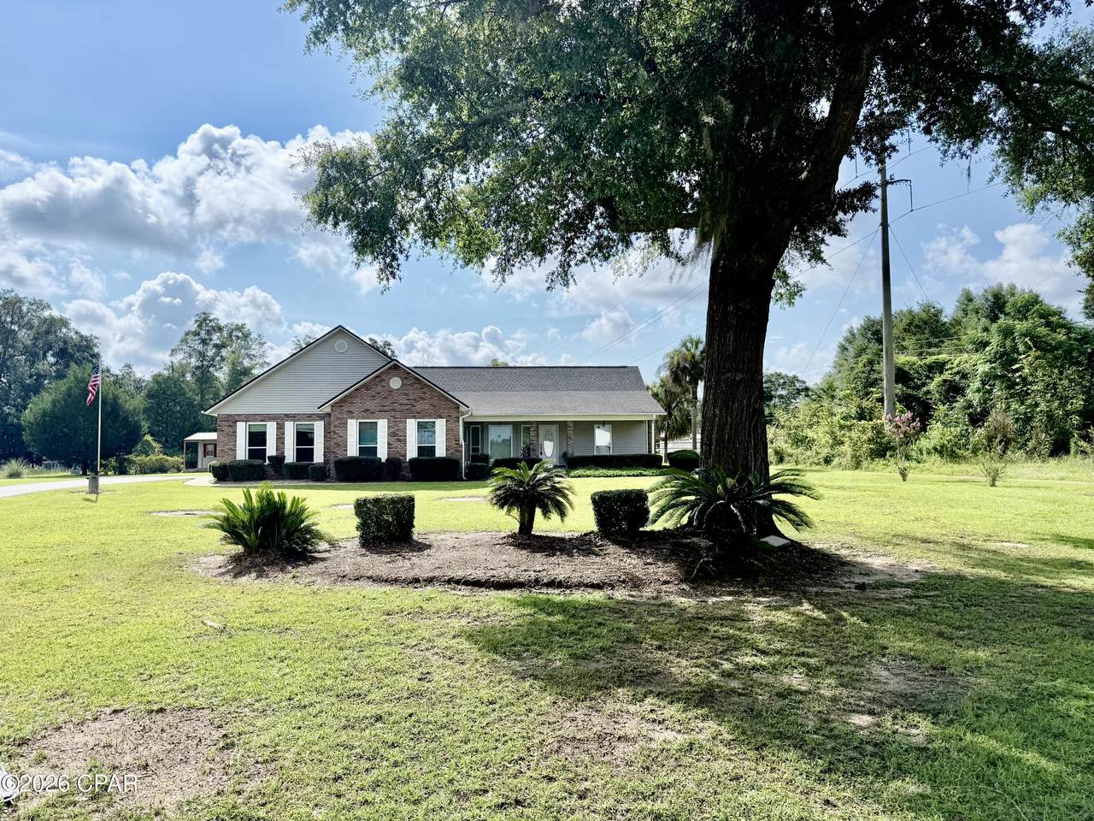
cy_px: 410
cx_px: 547
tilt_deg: +4.9
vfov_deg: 56.8
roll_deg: +0.8
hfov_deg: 71.6
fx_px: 758
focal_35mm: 24
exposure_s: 1/11905
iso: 100
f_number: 1.78
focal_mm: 6.76
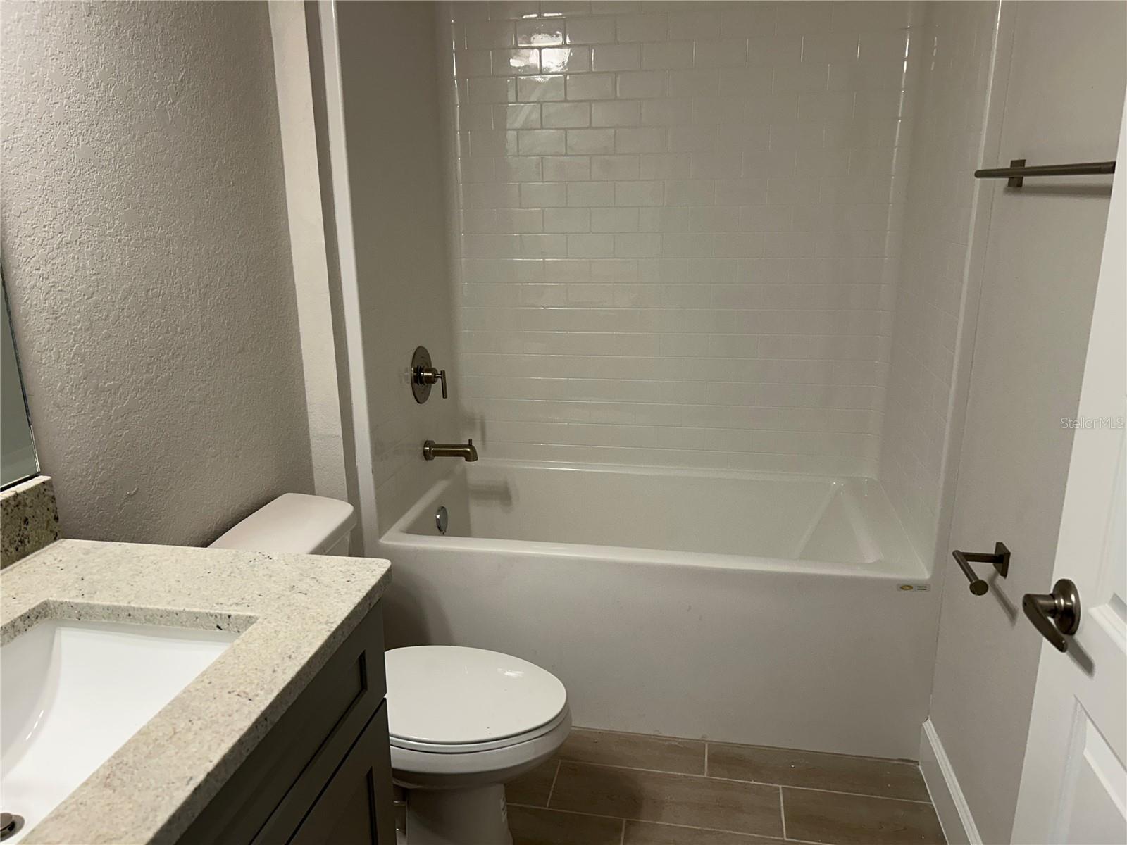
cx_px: 564
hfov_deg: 67.3
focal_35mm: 26
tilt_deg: -15.9
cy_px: 422
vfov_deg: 53.1
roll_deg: +0.4
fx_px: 846
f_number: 1.5
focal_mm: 5.7
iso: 80
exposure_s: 1/120
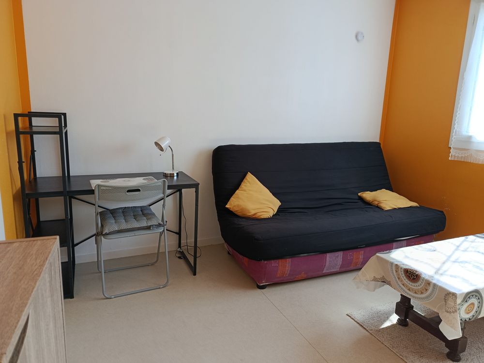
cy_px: 182
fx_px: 336
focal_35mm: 24
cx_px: 242
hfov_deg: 71.6
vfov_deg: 56.8
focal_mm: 5.24
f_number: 1.7
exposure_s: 1/100
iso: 134
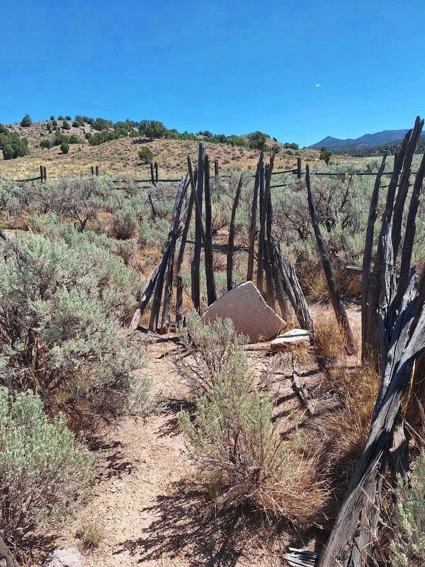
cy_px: 284
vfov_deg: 73.9
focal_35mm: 23
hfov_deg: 58.9
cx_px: 212
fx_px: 377
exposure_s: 1/2193
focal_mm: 5.54
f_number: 1.8
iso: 40
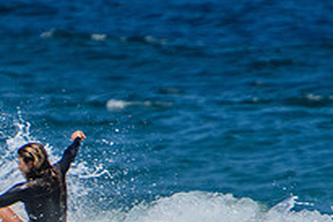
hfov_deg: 1.2
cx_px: -76
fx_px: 15699
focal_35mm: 1696
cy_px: 312
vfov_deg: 0.8
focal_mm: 400
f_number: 5.6
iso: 160
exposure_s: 1/2000
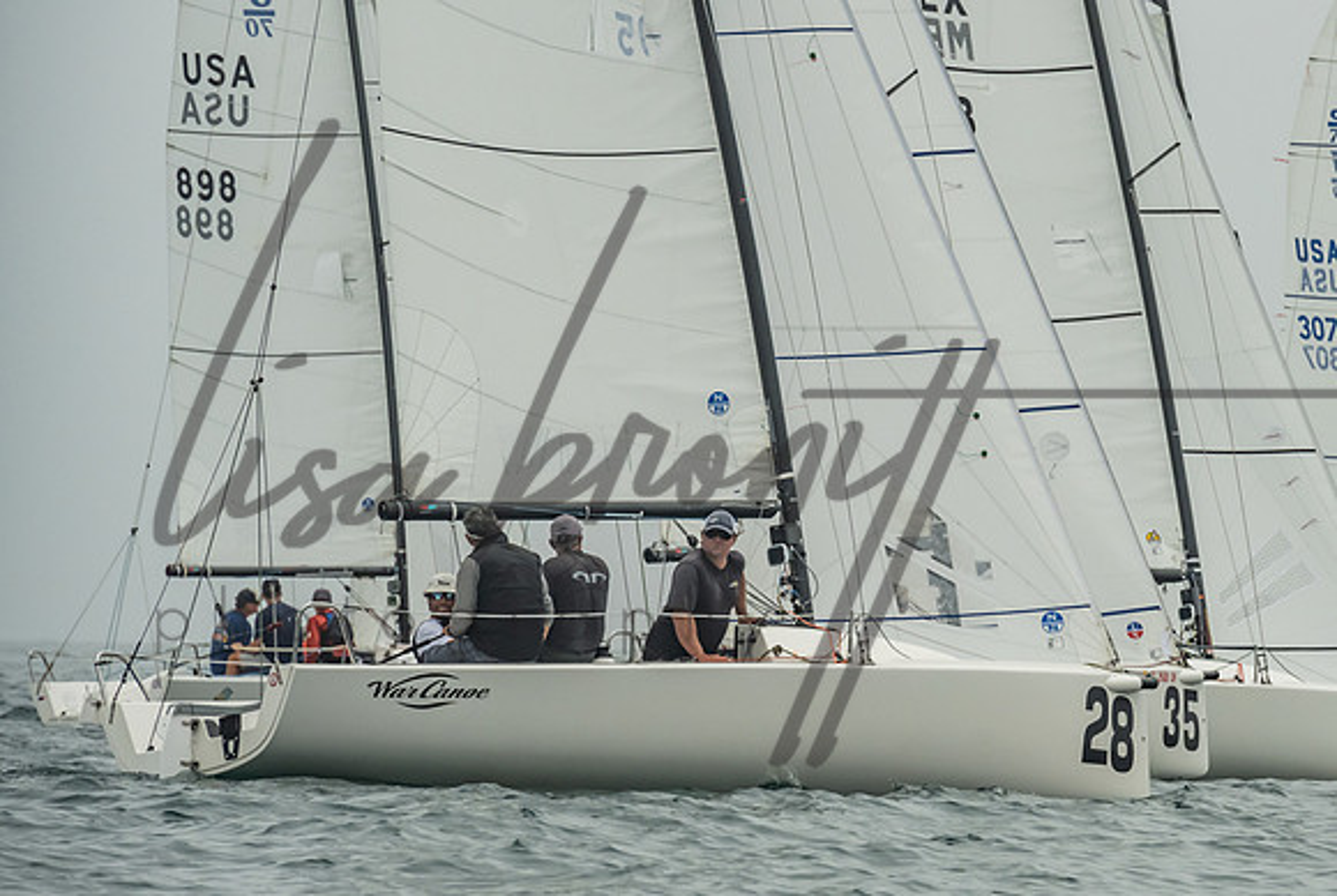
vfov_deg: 4.6
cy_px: 475
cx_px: 930
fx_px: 11071
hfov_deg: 6.9
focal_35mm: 298
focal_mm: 200
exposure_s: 1/2000
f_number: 9
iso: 800
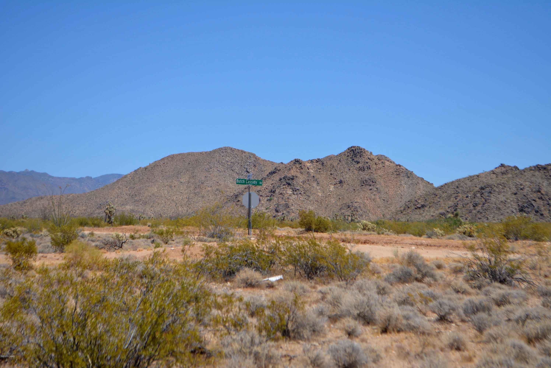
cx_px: 276
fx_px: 1264
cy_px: 184
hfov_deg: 24.6
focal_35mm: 82
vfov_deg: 16.6
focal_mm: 55
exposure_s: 1/1600
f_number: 7.1
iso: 400
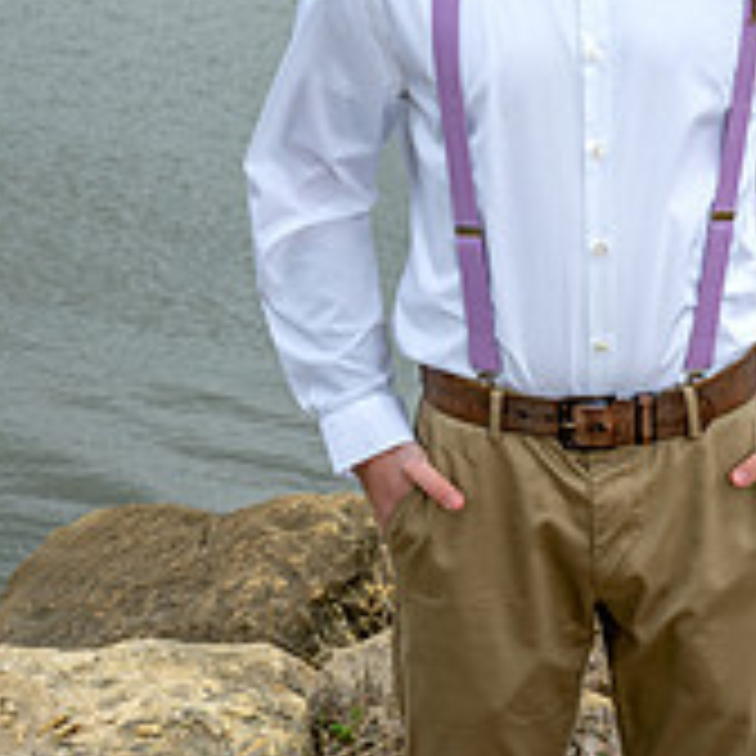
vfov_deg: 19.1
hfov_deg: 19.0
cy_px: 441
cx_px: 540
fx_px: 2248
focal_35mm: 91
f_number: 8
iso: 100
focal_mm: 40
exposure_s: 1/250
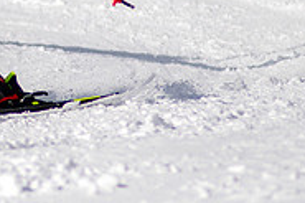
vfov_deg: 0.8
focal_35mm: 1700
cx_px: -91
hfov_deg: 1.2
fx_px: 14390
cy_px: -44
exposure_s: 1/6400
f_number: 2.8
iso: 100
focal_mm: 300
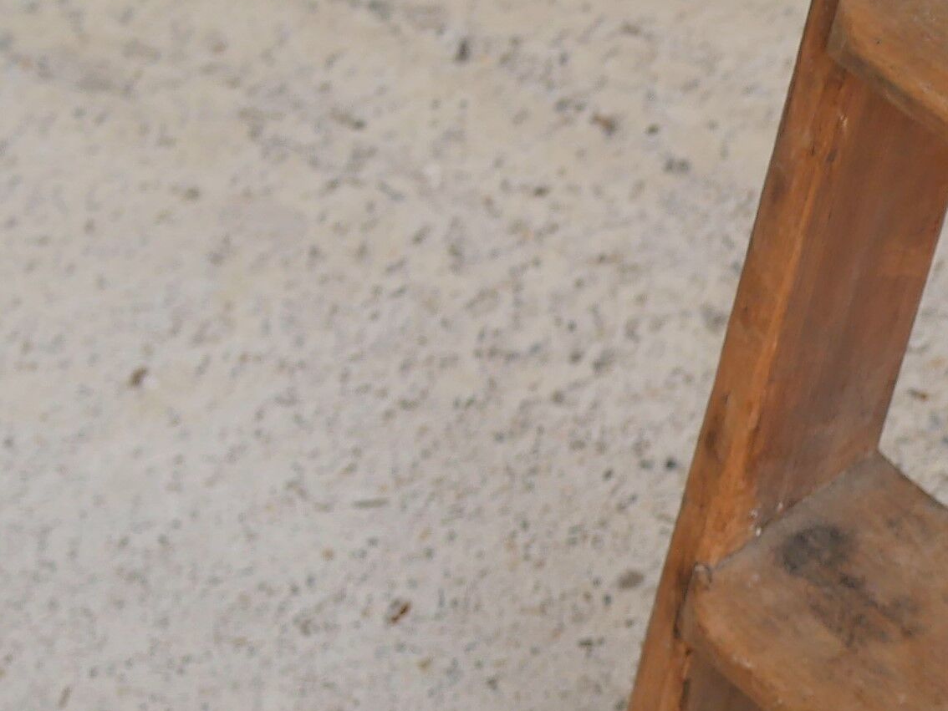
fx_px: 4438
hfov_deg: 11.6
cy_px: 598
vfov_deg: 9.1
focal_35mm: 162
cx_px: 1491
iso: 200
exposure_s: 1/250
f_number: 2.8
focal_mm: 20
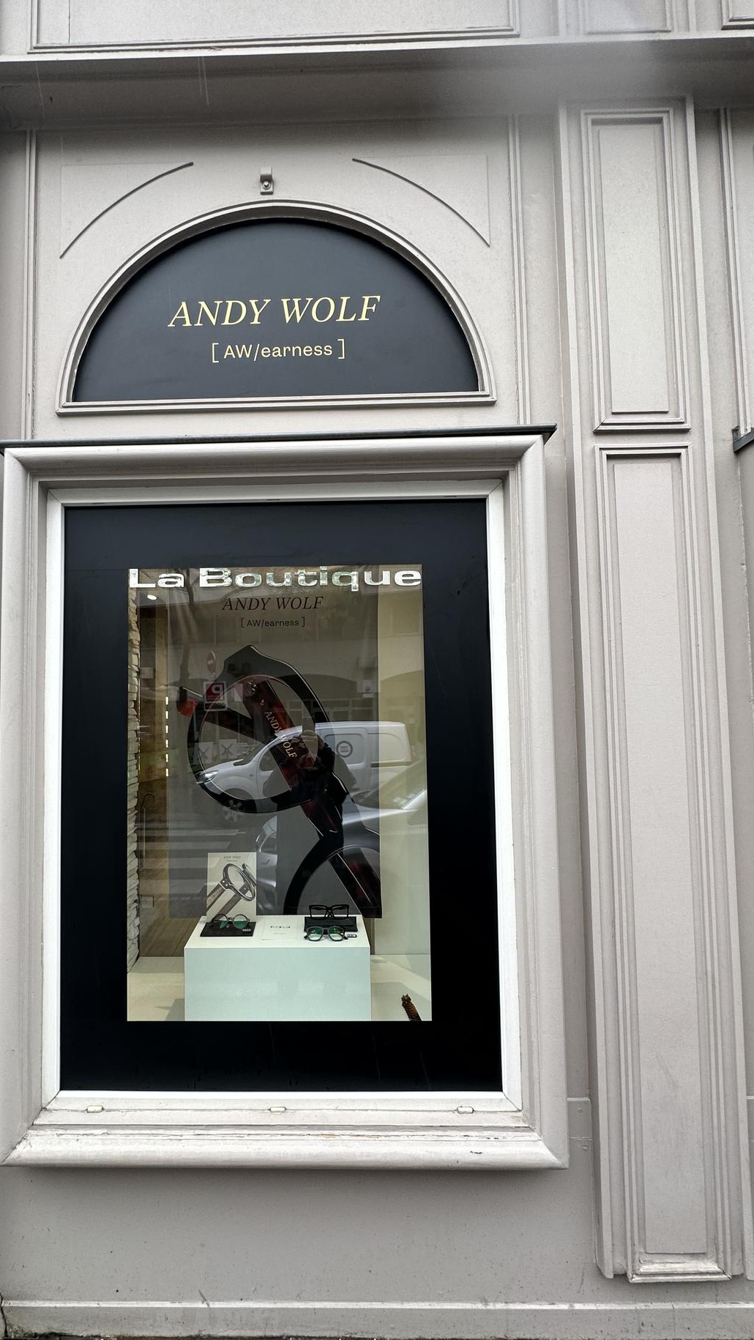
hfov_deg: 66.3
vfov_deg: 99.3
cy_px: 693
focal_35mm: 16
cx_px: 294
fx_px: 568
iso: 50
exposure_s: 1/100
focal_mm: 2.22
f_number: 2.2
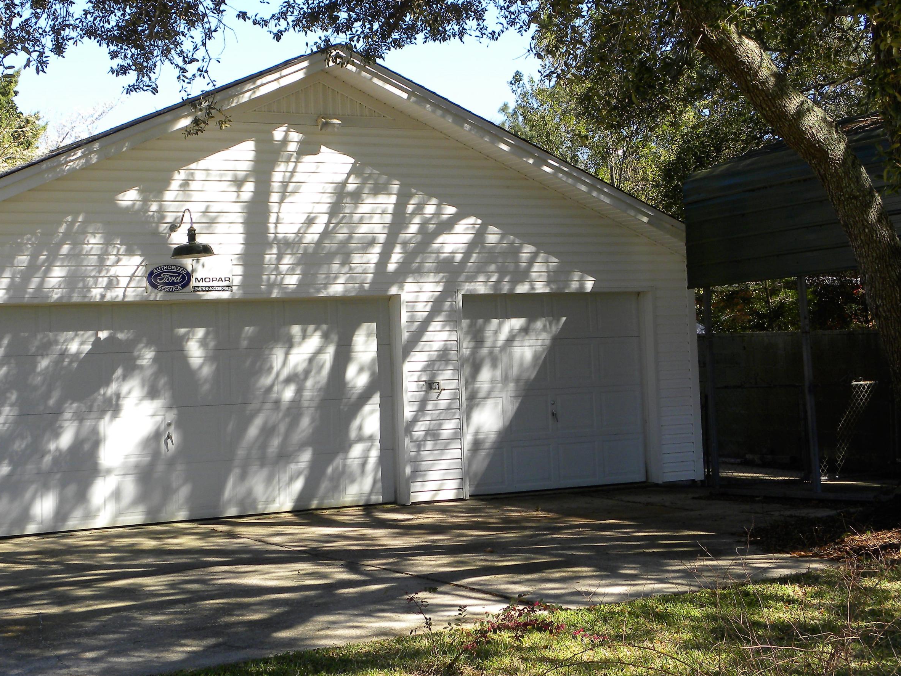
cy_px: 249
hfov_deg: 29.4
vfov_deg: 22.2
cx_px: 394
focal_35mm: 66
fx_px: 1718
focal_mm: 9.2
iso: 64
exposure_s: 1/197
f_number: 4.5
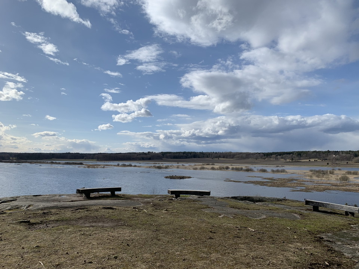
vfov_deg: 53.1
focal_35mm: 26
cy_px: 134
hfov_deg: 67.3
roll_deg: -0.2
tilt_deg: +4.3
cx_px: 180
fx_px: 270
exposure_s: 1/5128
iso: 25
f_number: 1.8
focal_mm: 4.25
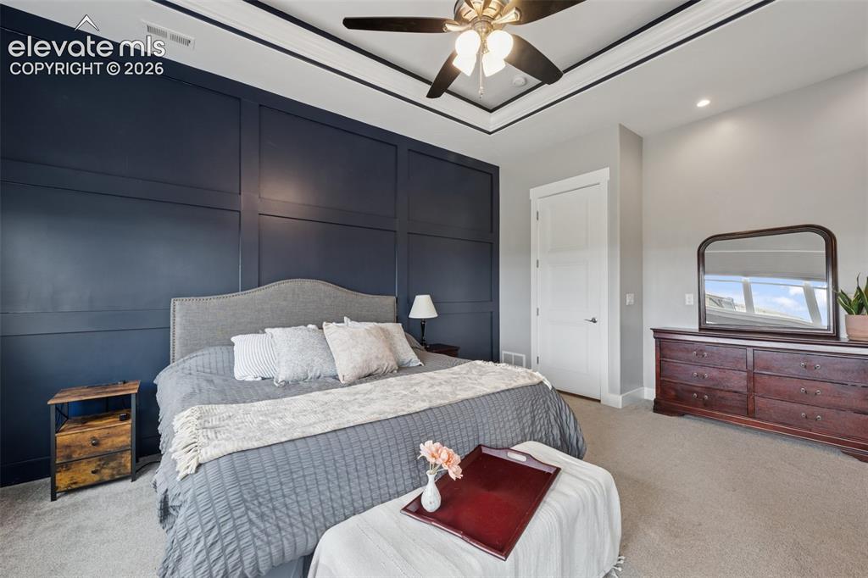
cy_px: 289
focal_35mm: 14
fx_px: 349
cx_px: 434
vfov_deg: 79.2
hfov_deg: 102.3
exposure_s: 1
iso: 100
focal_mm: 14.5
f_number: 11
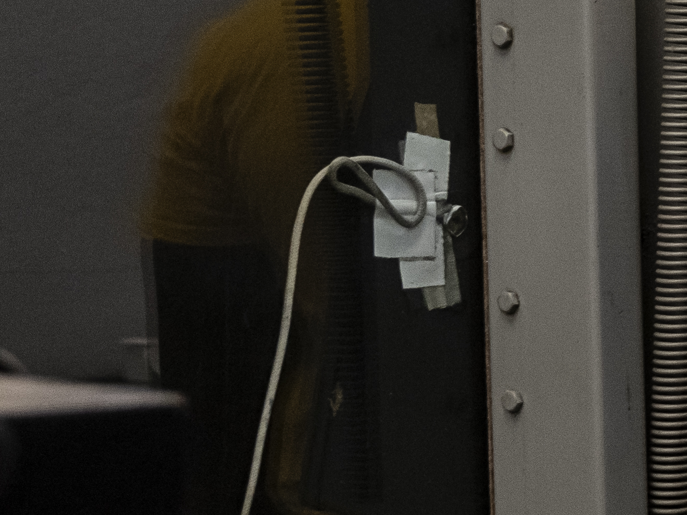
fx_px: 4307
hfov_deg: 8.0
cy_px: 517
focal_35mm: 217
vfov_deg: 6.8
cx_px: 1994
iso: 1600
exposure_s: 1/200
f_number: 5
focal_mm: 45
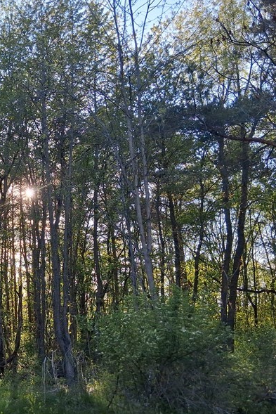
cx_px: -8
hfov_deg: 26.9
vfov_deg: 41.9
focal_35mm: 47
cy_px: 216
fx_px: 540
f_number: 1.8
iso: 25
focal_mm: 3.98
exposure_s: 1/163
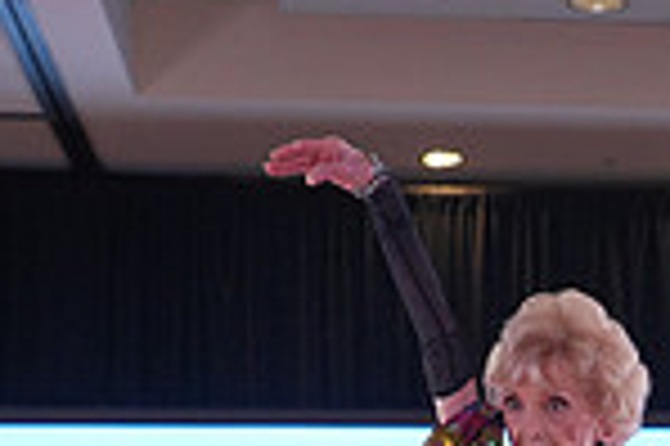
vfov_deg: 6.8
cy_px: 813
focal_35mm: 195
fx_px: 3625
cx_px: 1106
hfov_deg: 10.1
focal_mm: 50
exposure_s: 1/400
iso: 1250
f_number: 4
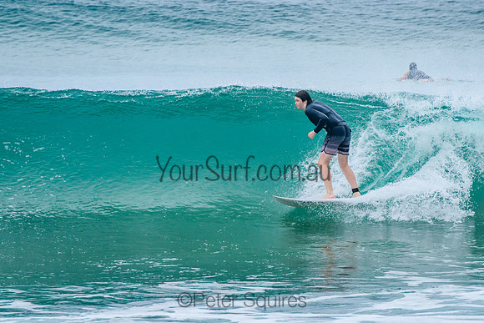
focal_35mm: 550
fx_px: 7400
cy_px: 159
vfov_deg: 2.5
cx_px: 292
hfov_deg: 3.7
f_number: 8
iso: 500
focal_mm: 400
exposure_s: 1/2000
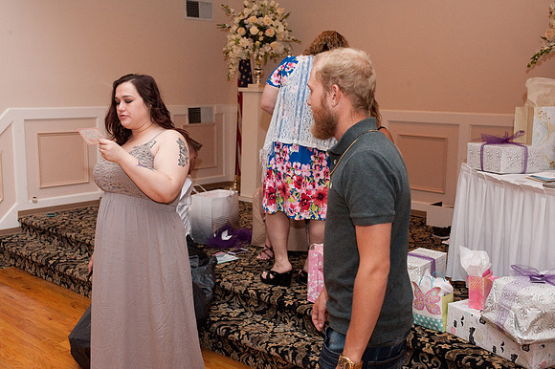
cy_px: 184
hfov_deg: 46.4
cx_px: 278
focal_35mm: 42
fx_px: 647
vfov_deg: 31.9
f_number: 5.6
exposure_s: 1/125
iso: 3200
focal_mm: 42
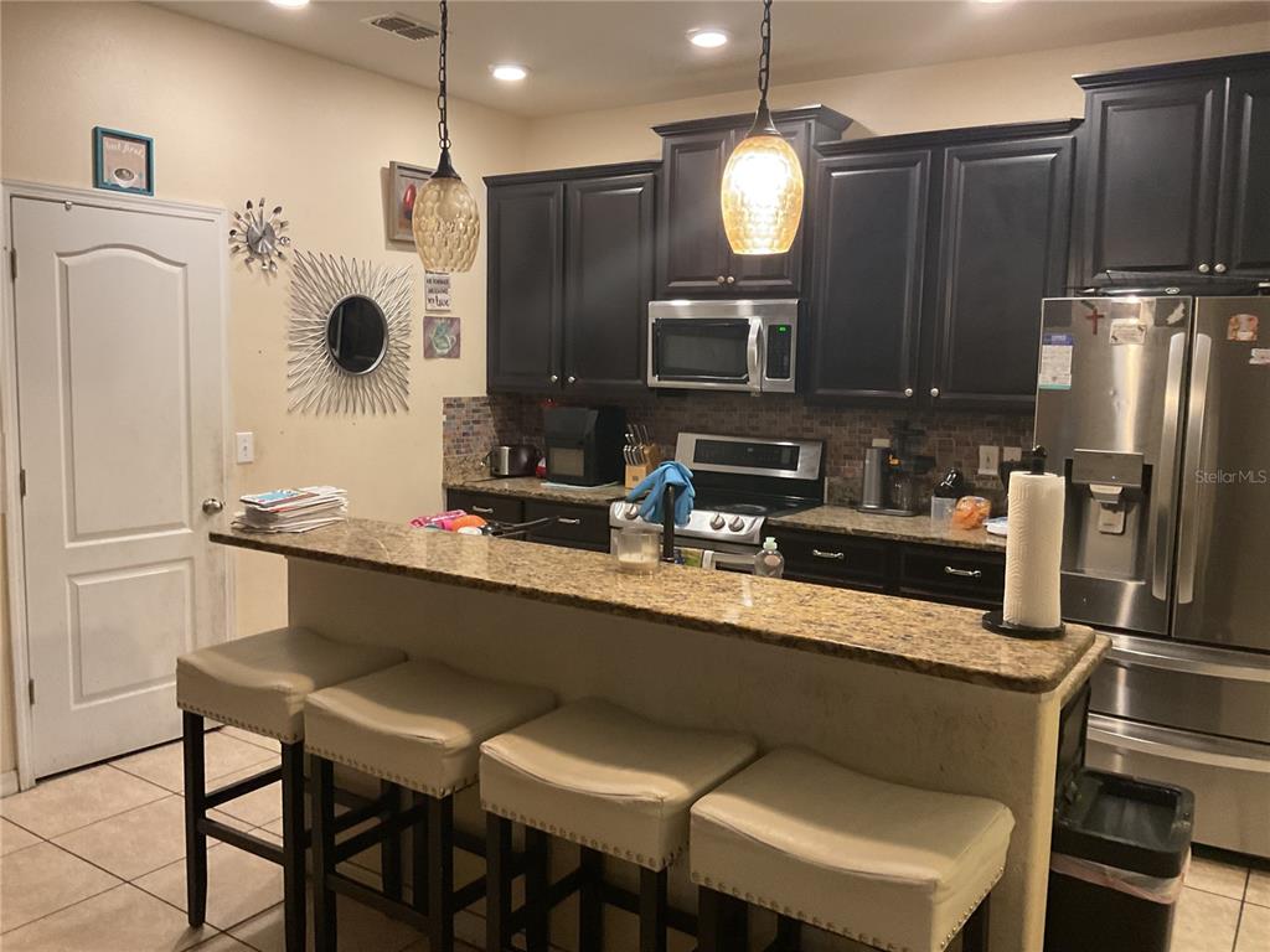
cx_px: 635
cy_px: 476
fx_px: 1064
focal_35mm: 29
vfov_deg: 48.2
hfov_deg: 61.7
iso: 250
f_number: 1.8
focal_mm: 3
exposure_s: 1/60
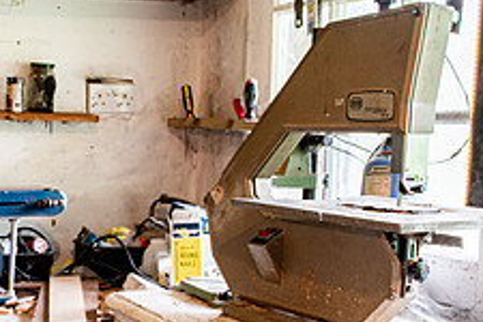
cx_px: 21
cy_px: 194
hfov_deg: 30.5
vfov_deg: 21.9
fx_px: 832
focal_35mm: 62
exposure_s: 1/2
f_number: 6.3
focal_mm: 24
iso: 64
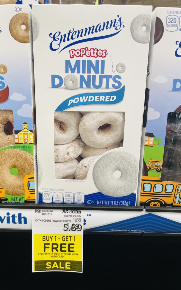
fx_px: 221
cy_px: 146
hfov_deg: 44.4
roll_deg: -0.5
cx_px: 77
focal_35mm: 28
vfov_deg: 66.5
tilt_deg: -13.9
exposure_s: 1/65
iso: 64
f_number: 1.6
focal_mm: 4.2
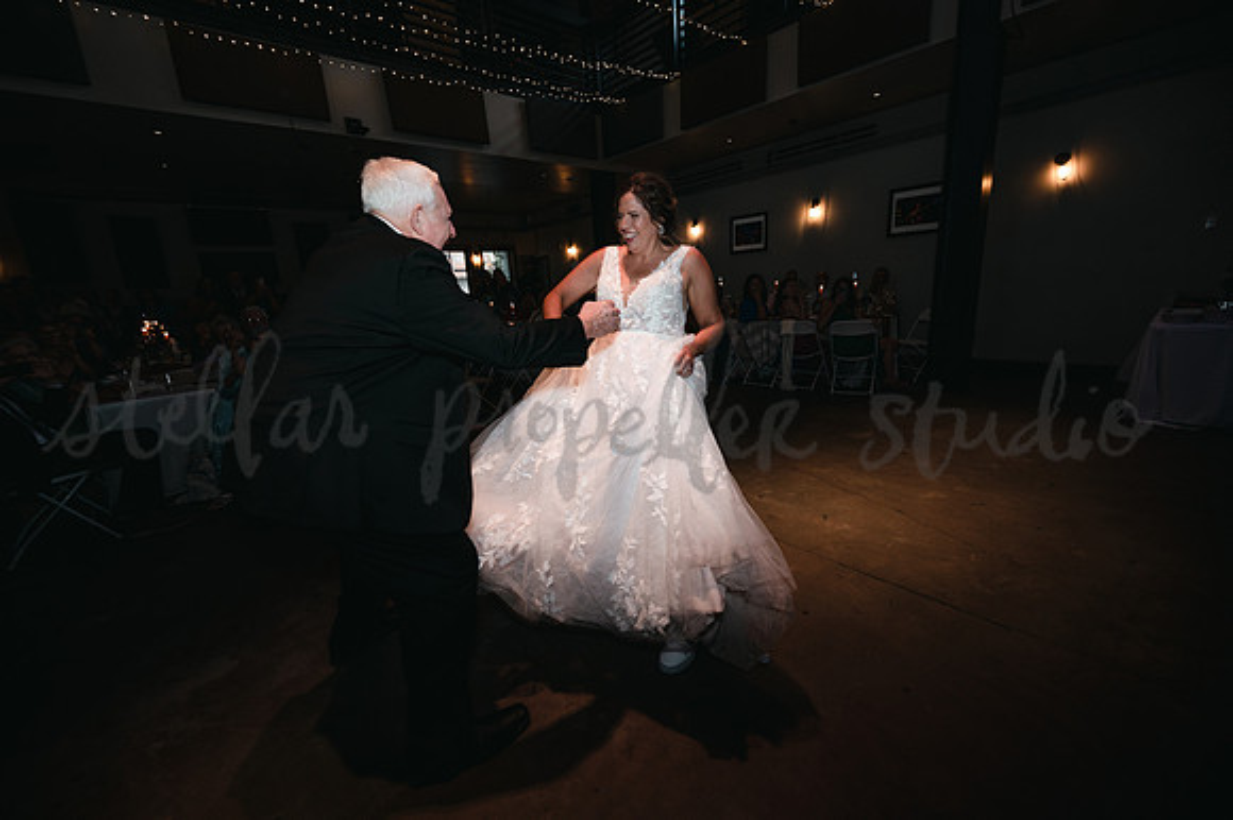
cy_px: 410
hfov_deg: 104.3
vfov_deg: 81.1
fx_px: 479
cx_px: 616
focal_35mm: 14
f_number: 4.5
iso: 1000
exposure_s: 1/100
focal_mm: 14
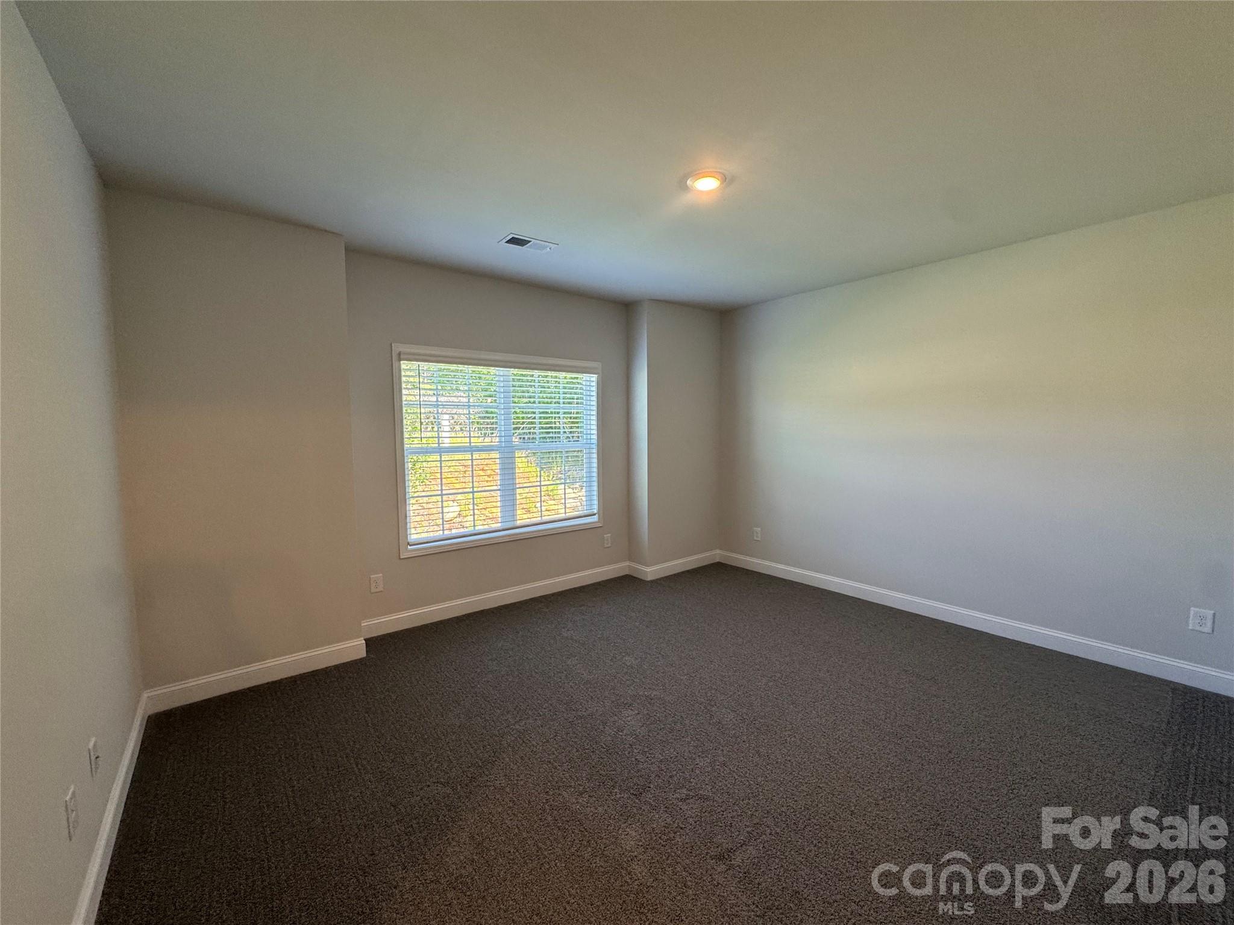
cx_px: 617
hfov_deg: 102.1
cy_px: 462
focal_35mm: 14
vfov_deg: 85.7
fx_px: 499
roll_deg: +0.7
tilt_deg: -3.9
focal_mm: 2.22
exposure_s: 1/120
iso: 200
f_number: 2.2
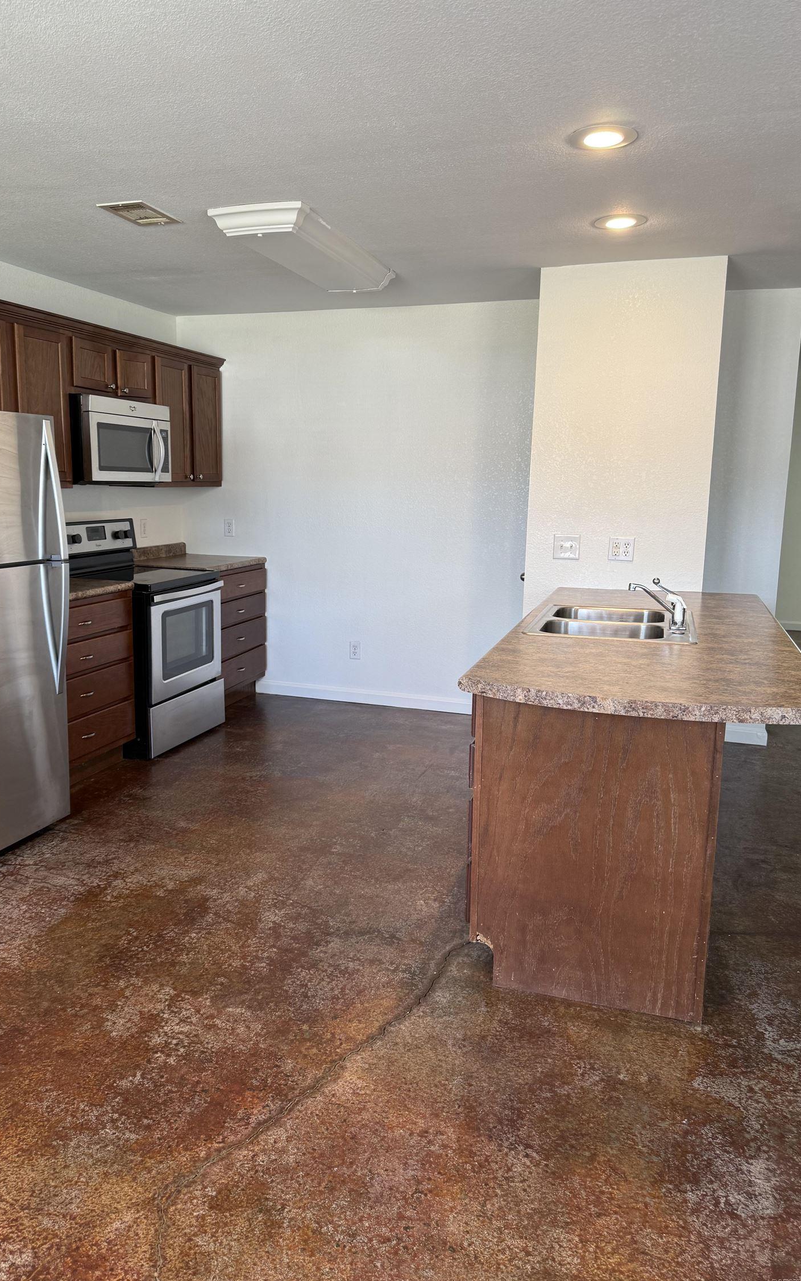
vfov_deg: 70.4
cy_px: 635
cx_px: 337
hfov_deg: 47.4
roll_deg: -0.9
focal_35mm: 26
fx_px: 908
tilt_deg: -8.9
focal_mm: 6.76
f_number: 1.78
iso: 100
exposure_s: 1/60
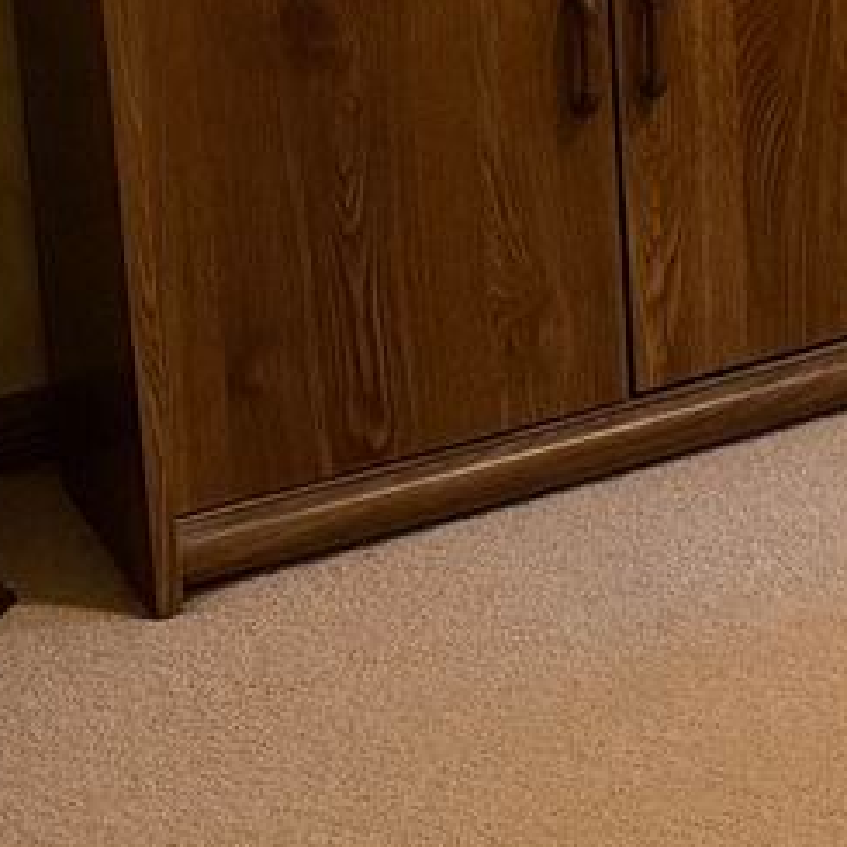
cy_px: -475
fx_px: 3599
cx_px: 1933
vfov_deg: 12.7
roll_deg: -0.4
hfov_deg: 11.5
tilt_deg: -11.4
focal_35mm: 130
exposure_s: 1/60
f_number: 1.78
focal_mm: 6.76
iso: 400
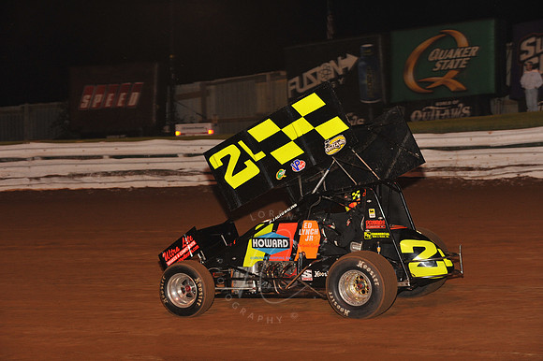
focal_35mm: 105
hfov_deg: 19.5
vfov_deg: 13.0
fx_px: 1583
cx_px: 272
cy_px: 180
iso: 1250
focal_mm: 105
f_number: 6.3
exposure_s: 1/320
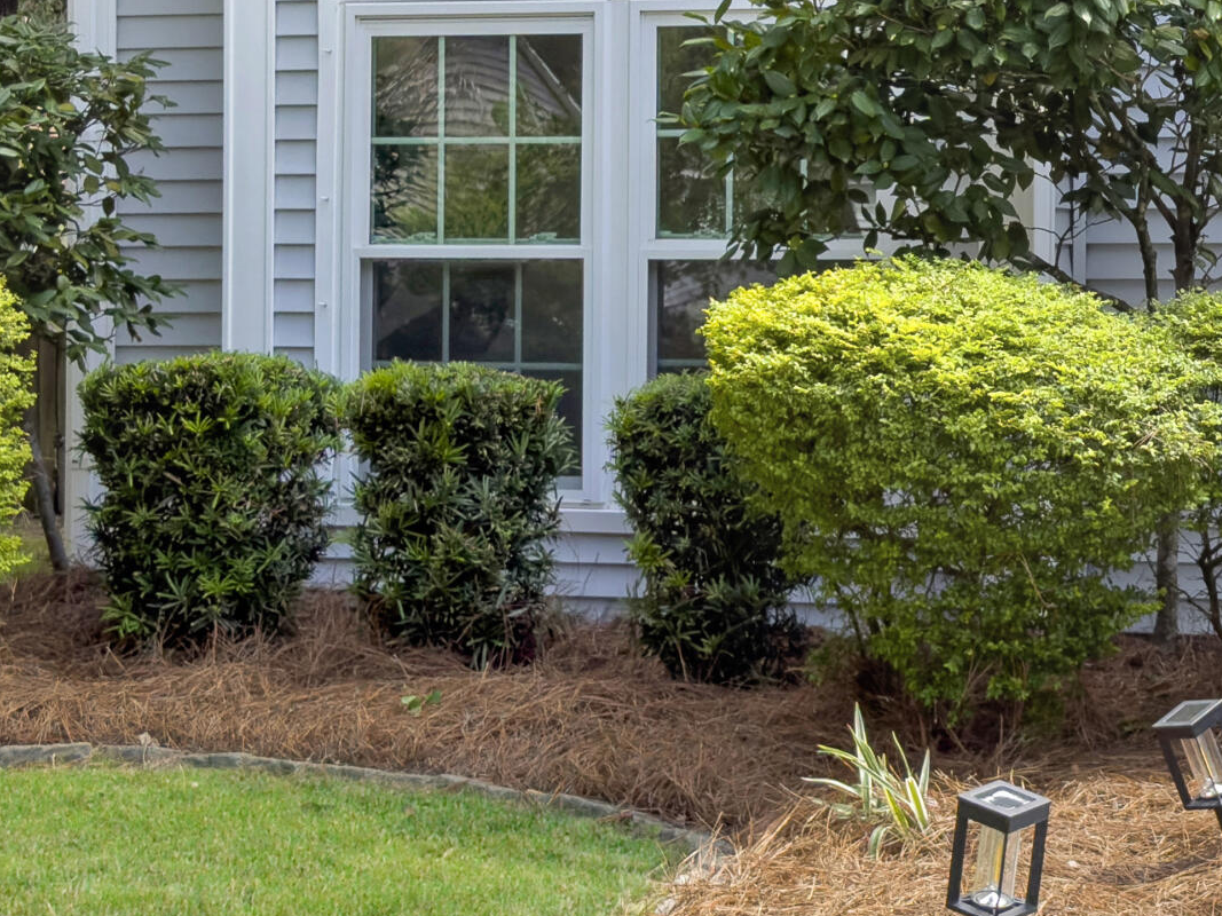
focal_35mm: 104
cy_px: 167
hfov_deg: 18.4
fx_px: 3671
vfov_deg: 14.1
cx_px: 1212
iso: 64
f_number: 1.8
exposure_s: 1/850
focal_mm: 6.76
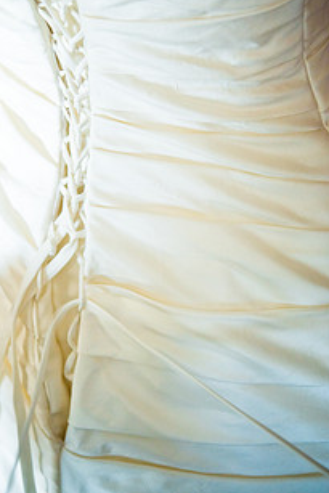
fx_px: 1506
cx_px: 113
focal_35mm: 110
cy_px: 185
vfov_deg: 18.5
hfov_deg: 12.5
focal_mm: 50
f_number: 2.8
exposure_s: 1/100
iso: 800
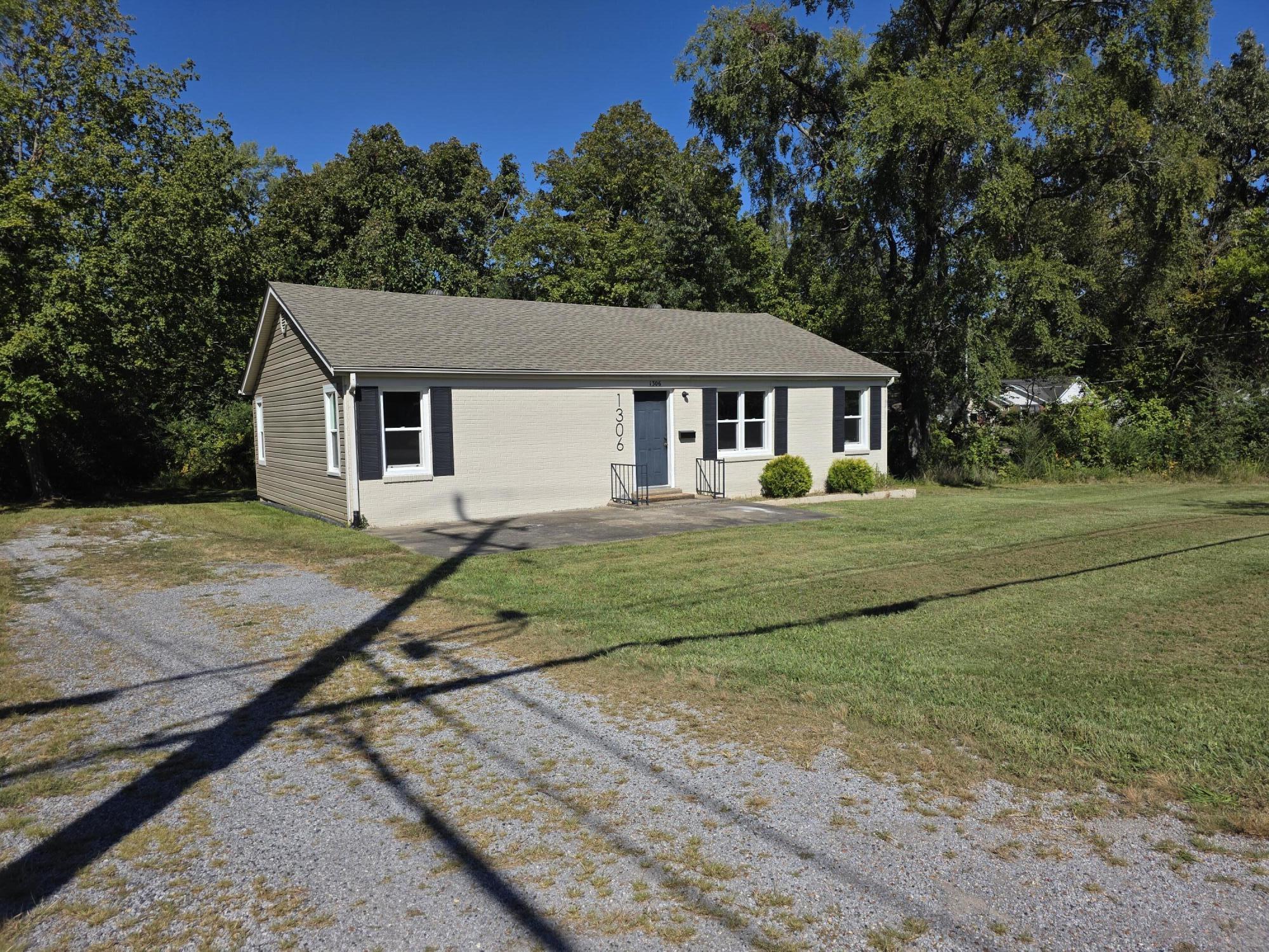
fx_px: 843
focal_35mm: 23
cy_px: 476
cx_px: 634
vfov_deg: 58.9
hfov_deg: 73.9
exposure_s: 1/7944
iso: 64
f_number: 1.7
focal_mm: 6.3
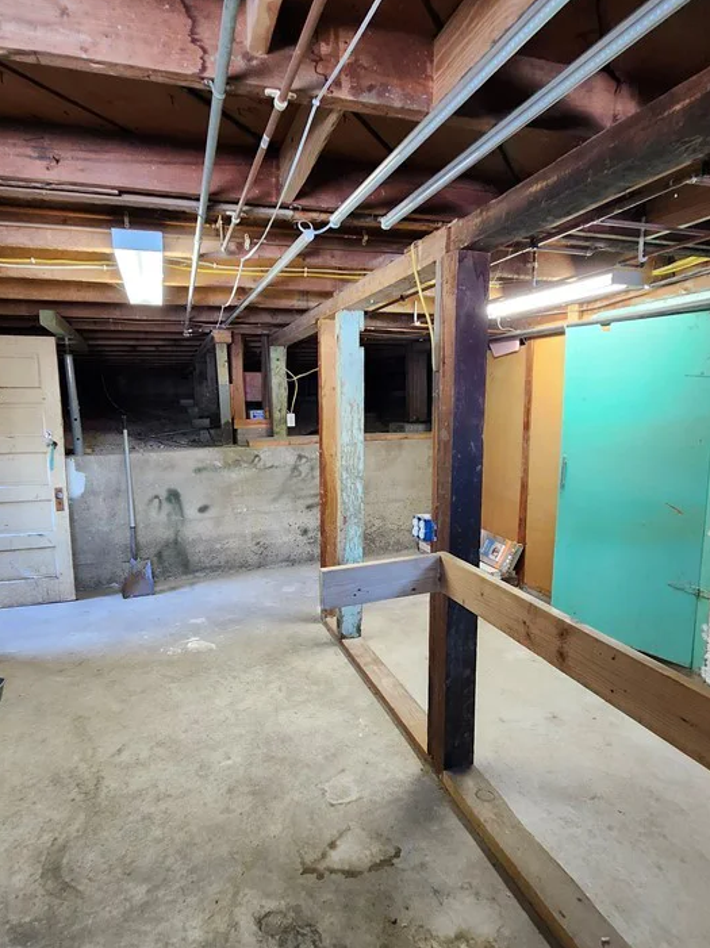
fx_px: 520
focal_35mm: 19
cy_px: 472
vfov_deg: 84.7
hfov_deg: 68.6
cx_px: 333
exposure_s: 1/30
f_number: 2.2
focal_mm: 1.74
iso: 400
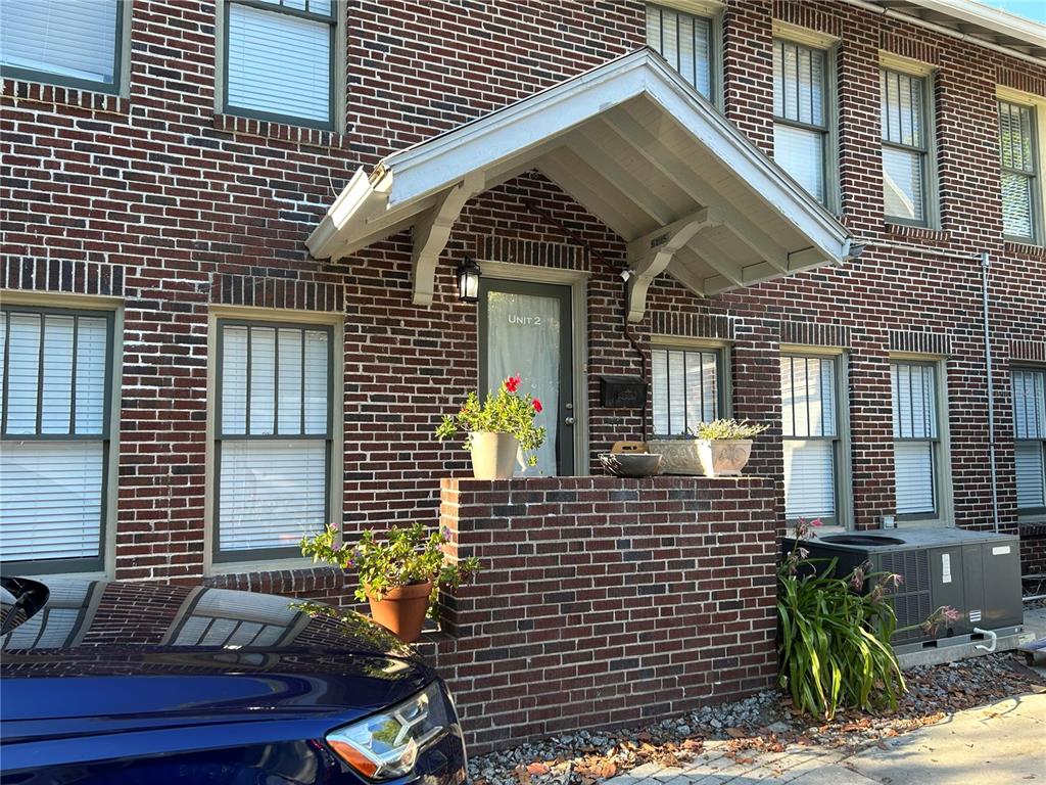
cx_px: 523
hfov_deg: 67.3
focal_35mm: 26
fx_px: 786
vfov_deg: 53.1
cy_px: 392
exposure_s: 1/233
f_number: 1.5
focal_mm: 5.7
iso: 40
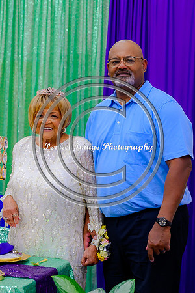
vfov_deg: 19.5
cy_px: 147
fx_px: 853
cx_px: 64
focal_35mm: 105
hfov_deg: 13.0
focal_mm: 70
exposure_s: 1/100
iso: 640
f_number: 2.8
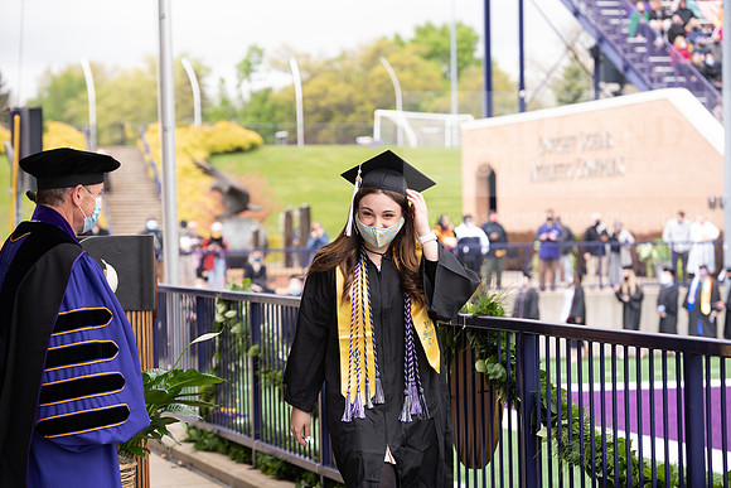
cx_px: 366
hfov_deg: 17.6
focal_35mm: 116
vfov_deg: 11.8
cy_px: 244
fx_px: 2356
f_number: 5
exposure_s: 1/200
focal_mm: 116
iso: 200
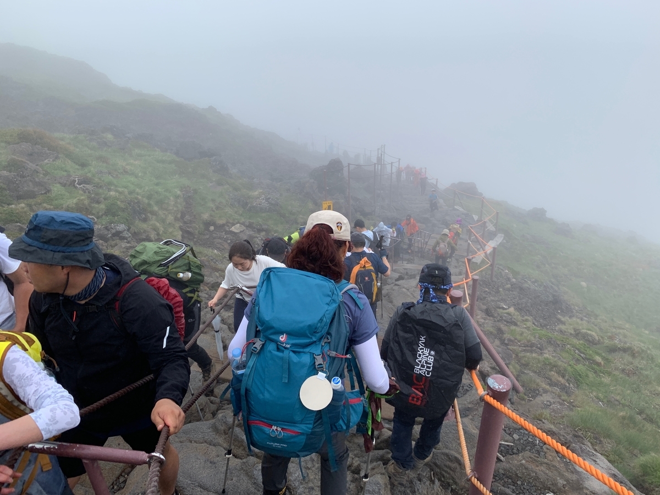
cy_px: 248
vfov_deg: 53.1
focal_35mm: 26
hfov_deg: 67.3
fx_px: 496
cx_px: 330
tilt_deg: -28.0
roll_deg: +1.6
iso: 25
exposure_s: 1/1992
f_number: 1.8
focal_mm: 4.25
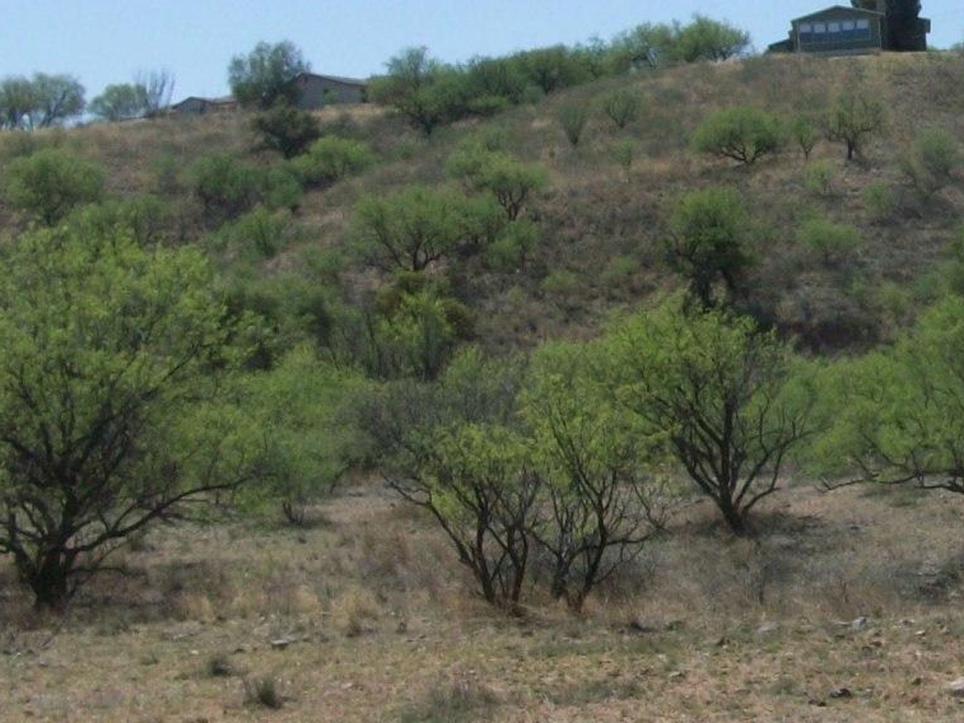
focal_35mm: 92
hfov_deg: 20.1
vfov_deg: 15.9
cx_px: 1138
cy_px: 71
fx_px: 2562
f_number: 5.5
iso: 64
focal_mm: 5.7
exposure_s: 1/413
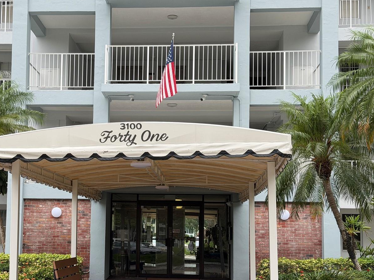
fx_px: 691
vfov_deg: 22.9
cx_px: 136
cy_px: 167
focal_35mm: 64
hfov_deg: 30.1
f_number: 1.78
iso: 64
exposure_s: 1/675
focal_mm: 6.76
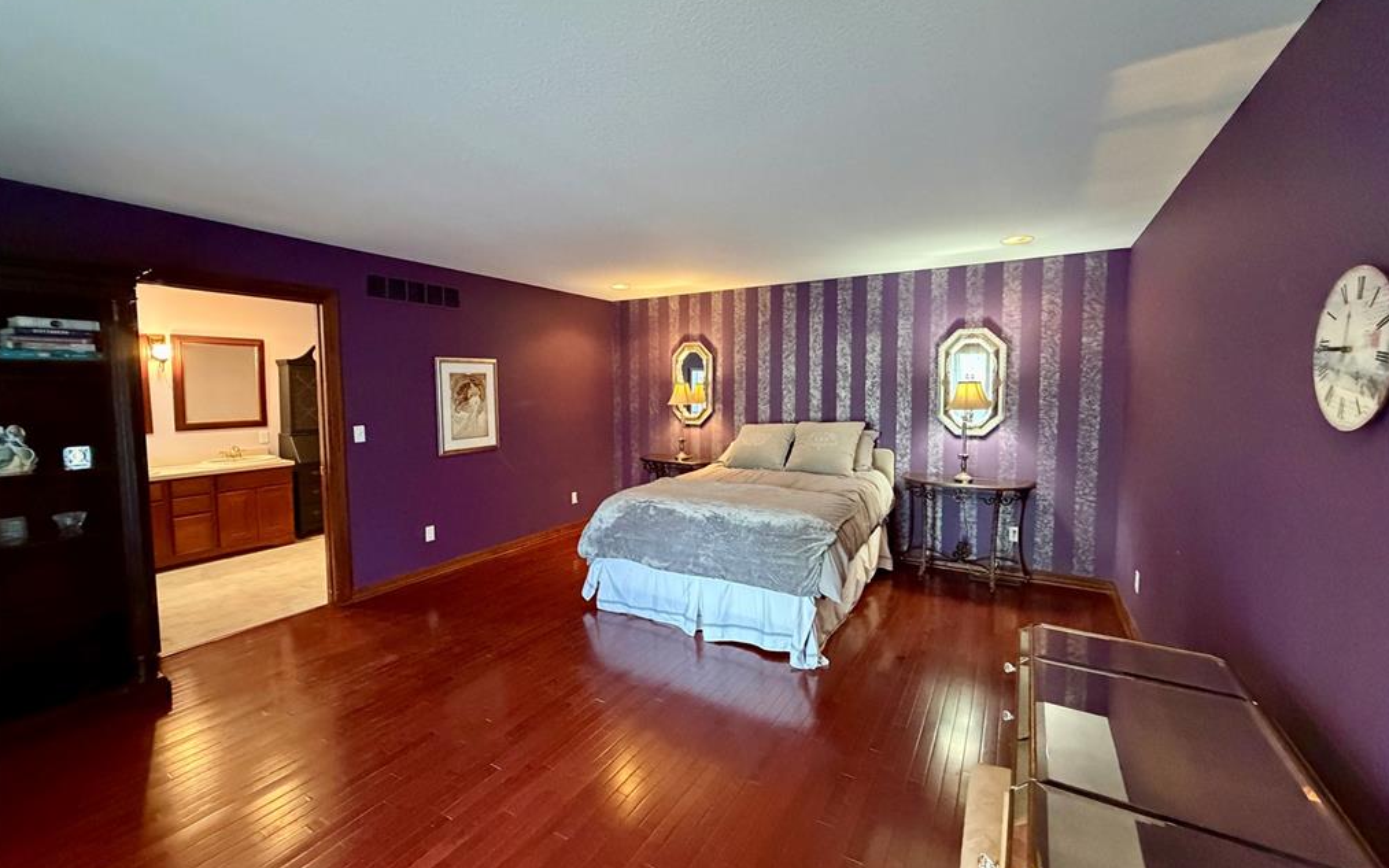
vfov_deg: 74.8
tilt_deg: -3.7
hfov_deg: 101.5
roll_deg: -0.2
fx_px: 568
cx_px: 692
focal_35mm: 15
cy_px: 421
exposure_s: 1/60
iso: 1000
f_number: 2.2
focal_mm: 2.22
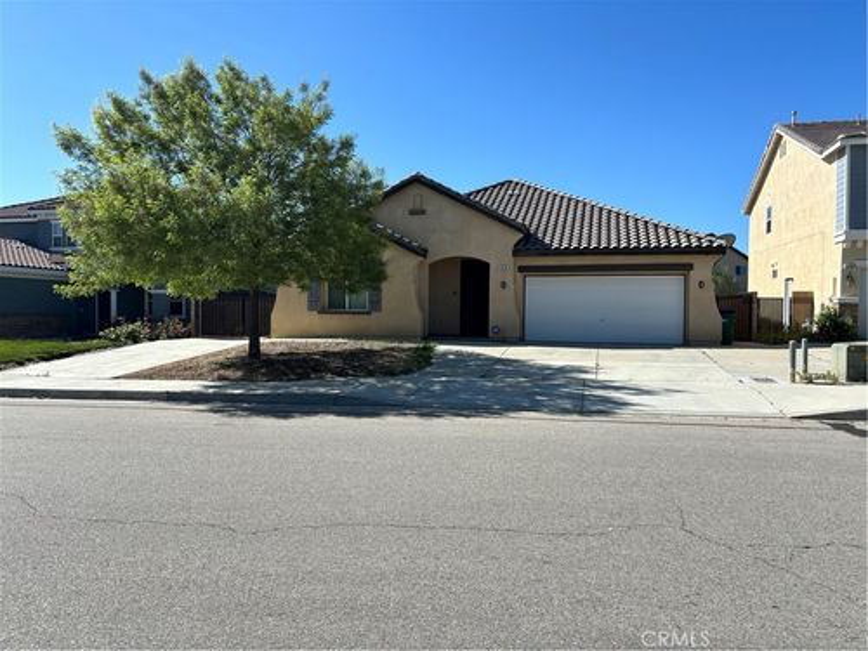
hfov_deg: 67.3
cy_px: 326
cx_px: 434
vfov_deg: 53.1
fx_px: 652
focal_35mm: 26
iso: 50
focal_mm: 5.96
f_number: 1.6
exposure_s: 1/3937
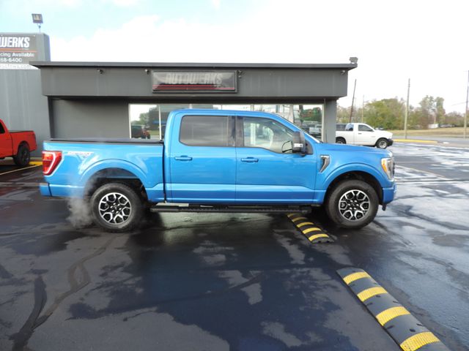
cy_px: 176
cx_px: 234
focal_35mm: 24
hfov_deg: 71.6
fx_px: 325
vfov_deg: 56.8
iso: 80
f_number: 3
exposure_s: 1/250
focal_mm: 4.3
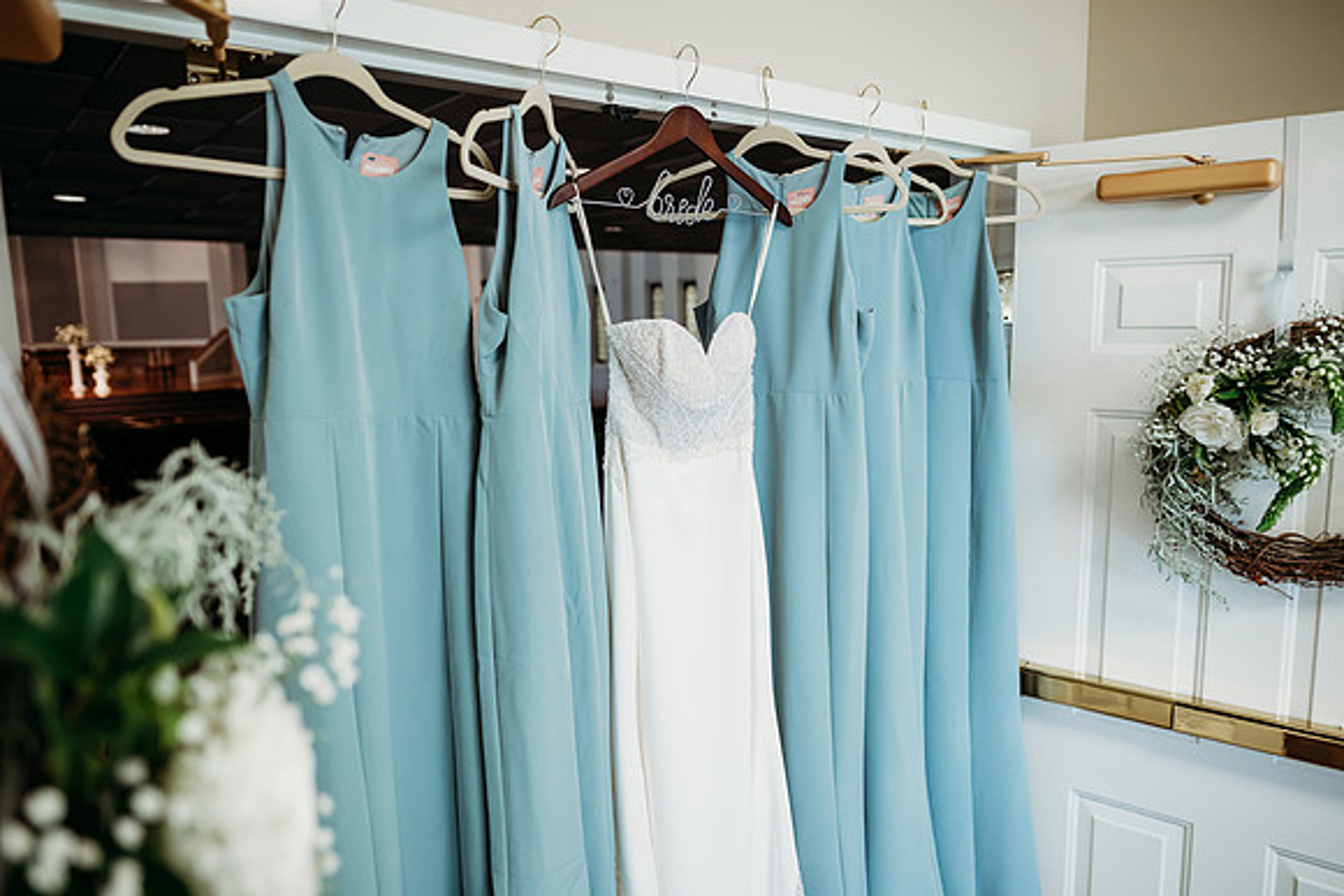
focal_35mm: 24
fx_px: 896
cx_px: 672
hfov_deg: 73.7
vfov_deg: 53.2
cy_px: 448
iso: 400
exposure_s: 1/160
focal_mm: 24
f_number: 2.5
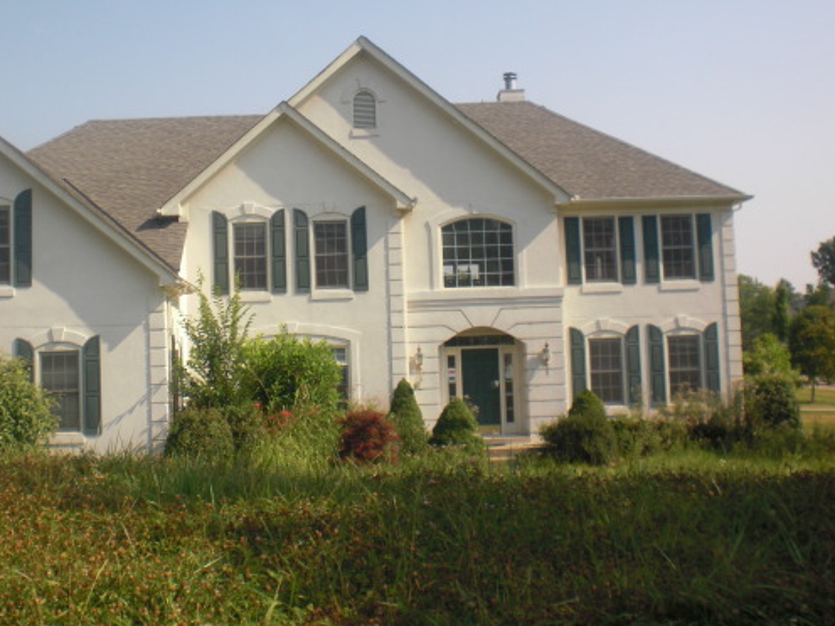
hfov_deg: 38.7
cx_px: 328
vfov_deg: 29.6
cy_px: 254
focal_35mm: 49
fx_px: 1182
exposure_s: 1/250
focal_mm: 6.3
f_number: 5.6
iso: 64
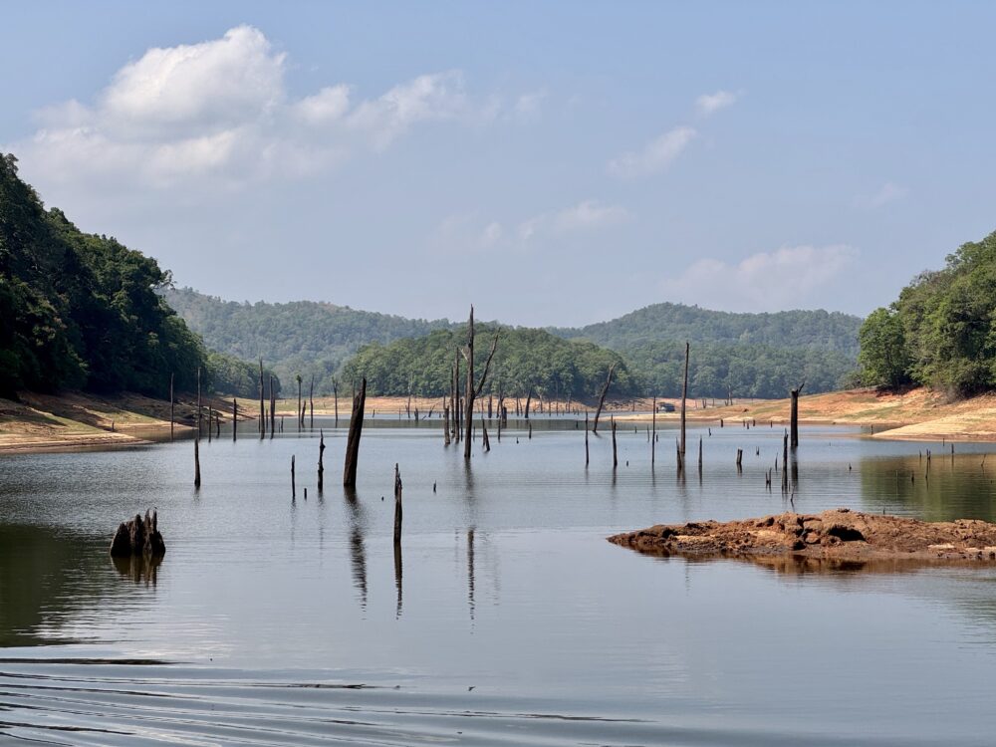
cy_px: 374
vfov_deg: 19.1
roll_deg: +0.8
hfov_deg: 25.3
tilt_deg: +1.8
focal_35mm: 77
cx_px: 498
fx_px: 2216
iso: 25
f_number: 2.8
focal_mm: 9
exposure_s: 1/1085
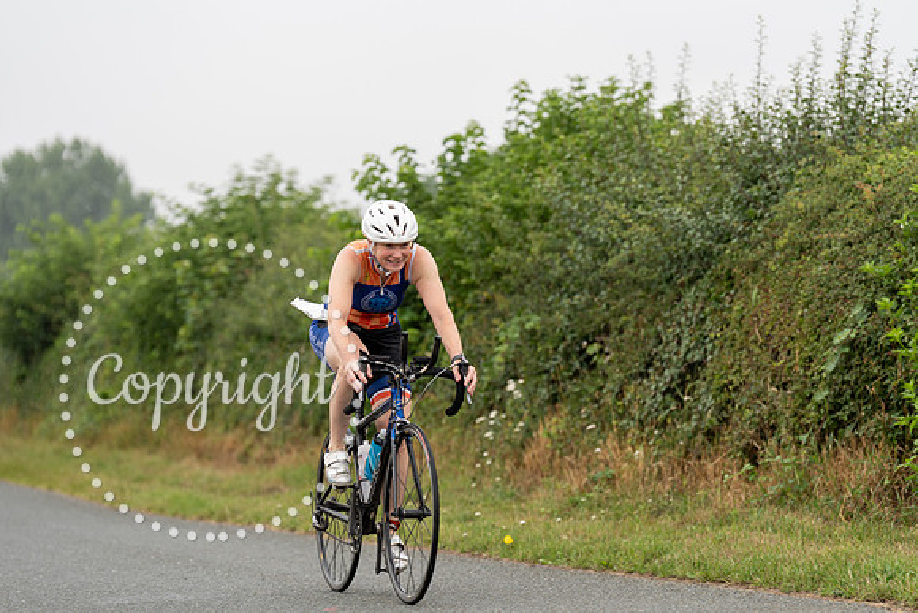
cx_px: 459
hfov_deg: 16.0
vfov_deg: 10.7
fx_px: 3265
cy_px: 306
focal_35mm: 128
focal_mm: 128
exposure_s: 1/400
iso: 250
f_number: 3.2
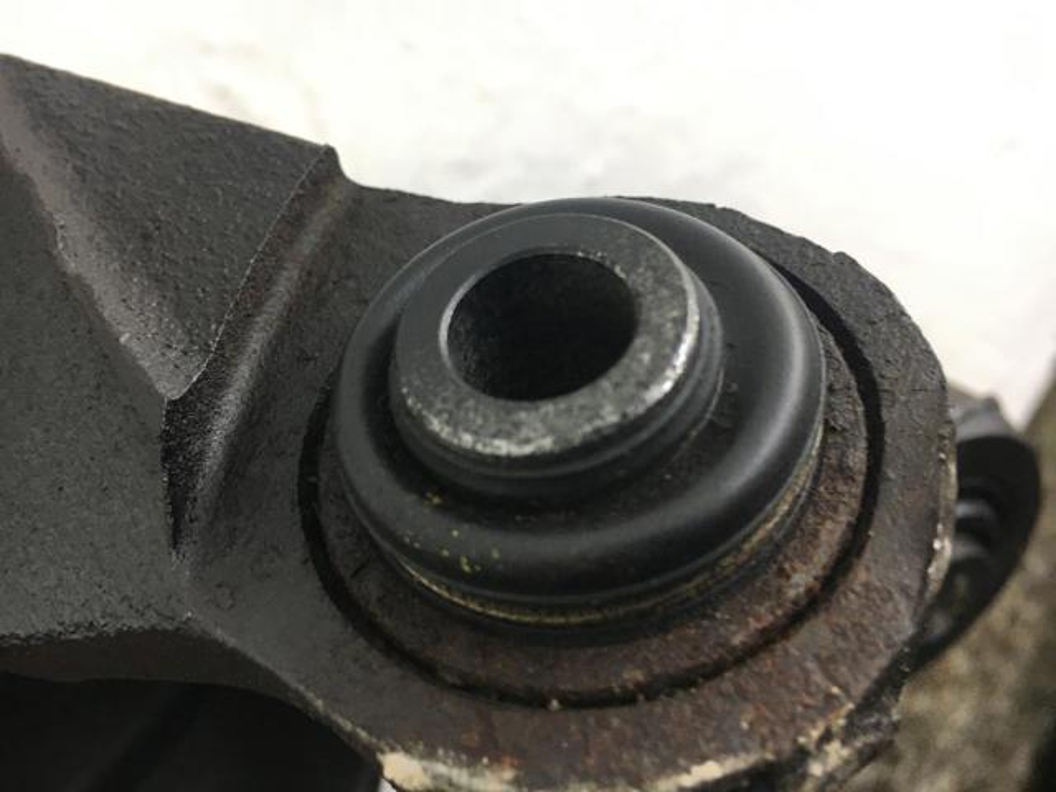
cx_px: 528
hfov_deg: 61.7
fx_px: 885
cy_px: 396
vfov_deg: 48.2
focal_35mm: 29
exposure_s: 1/33
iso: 32
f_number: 2.2
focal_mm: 4.15
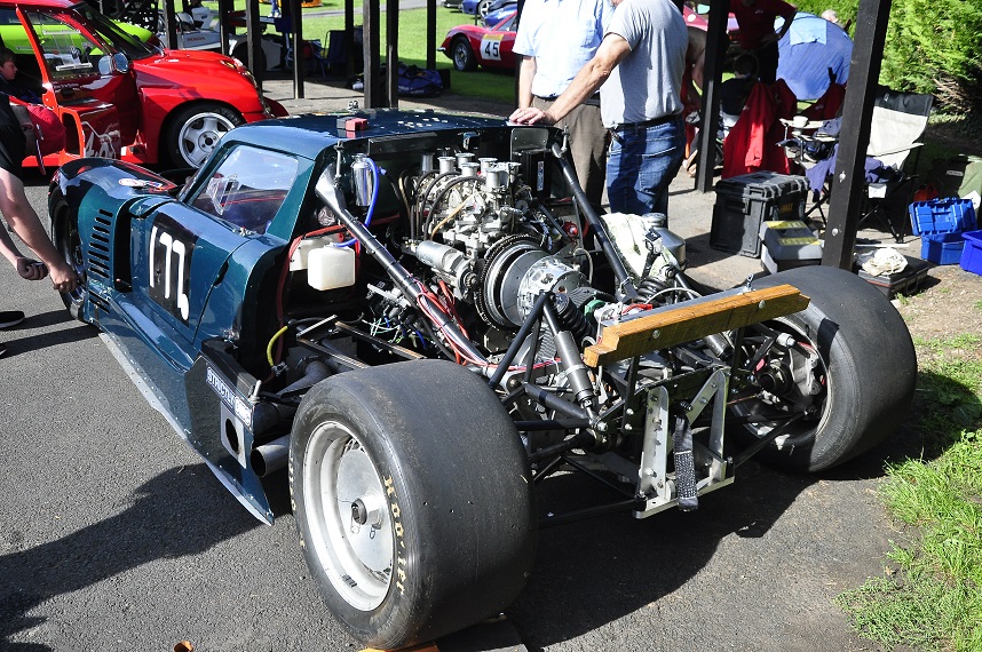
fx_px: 981
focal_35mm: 36
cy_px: 326
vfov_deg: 36.8
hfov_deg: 53.2
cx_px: 491
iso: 800
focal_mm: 24
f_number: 6.3
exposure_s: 1/1250
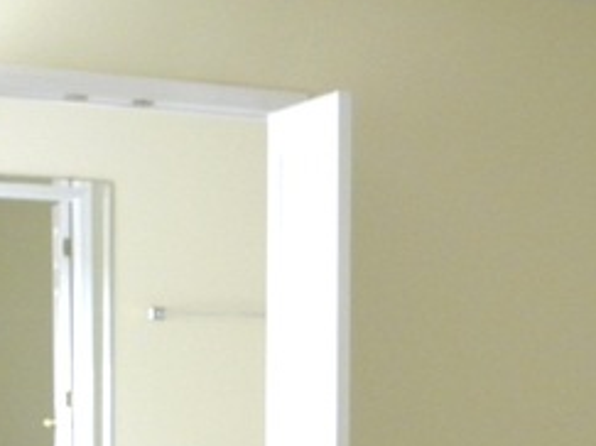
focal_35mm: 78
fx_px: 1342
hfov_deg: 24.6
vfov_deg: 18.6
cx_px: 481
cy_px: 390
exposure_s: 1/51.8
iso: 400
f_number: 3.2
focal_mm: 6.6
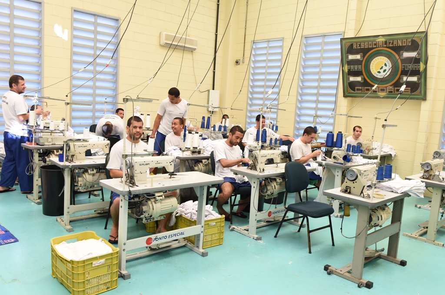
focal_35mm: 29
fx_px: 358
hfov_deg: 63.7
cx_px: 222
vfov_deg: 44.9
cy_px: 148
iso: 800
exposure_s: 1/30
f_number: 6.3
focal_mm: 29
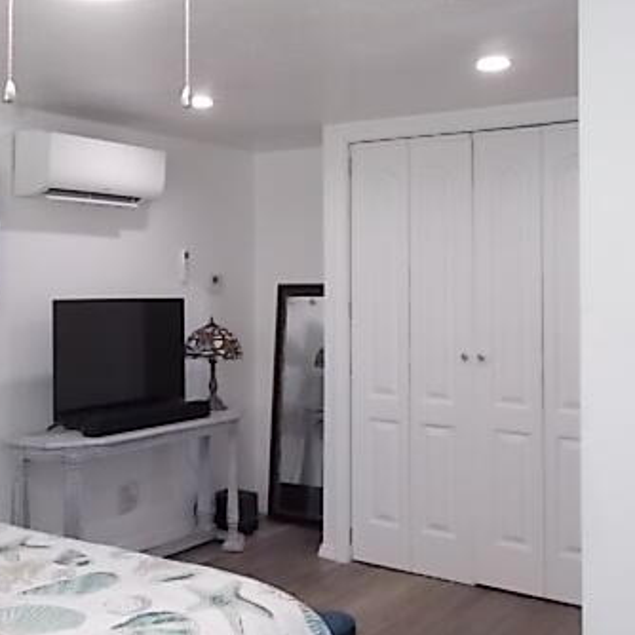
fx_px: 913
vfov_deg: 38.1
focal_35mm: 44
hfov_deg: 37.7
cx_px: 183
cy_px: 241
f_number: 3.2
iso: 200
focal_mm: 4.6
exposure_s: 1/25
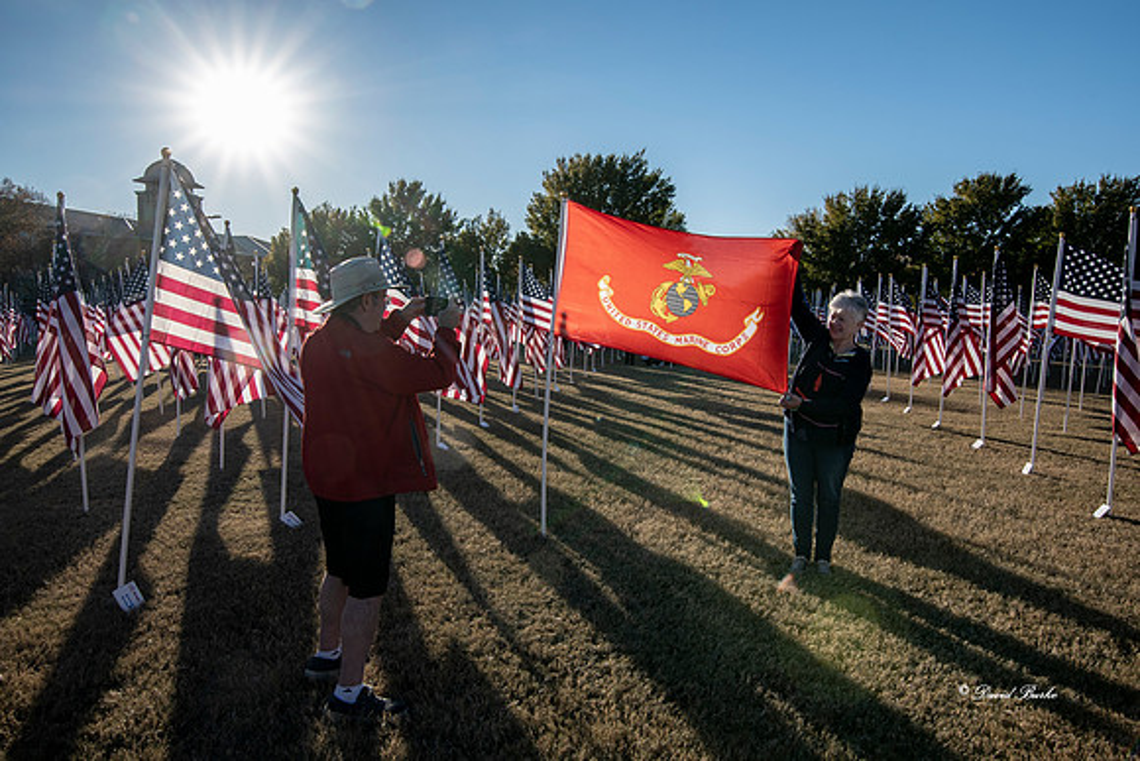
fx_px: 760
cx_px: 570
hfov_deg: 73.7
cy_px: 380
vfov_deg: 53.2
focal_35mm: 24
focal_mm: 16
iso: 100
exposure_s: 1/40
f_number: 11
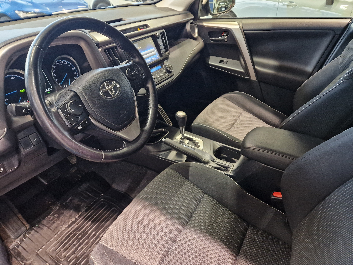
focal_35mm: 23
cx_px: 176
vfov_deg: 58.9
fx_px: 235
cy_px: 132
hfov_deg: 73.9
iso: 500
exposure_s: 1/100
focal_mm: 5.4
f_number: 1.8
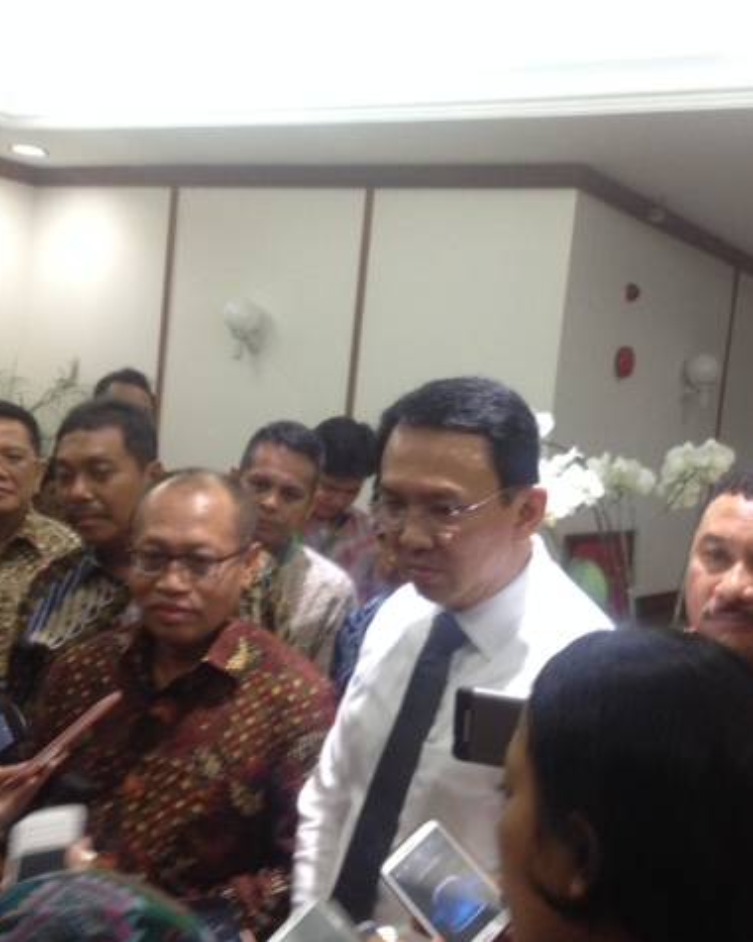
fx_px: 1281
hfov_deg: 32.6
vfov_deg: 40.3
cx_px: 462
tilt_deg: -5.3
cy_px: 472
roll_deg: -4.5
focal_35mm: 46
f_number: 2.4
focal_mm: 4.28
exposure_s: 1/20
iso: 160
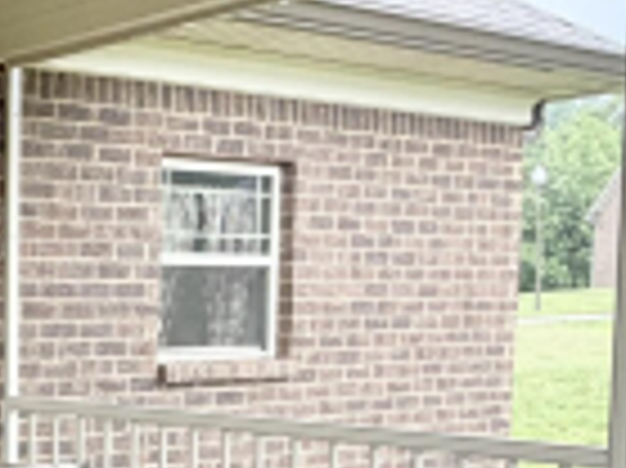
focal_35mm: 67
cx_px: -349
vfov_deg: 21.6
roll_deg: +0.4
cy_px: 392
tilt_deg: -3.7
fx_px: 1211
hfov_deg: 22.8
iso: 125
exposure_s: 1/120
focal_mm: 2.22
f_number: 2.2
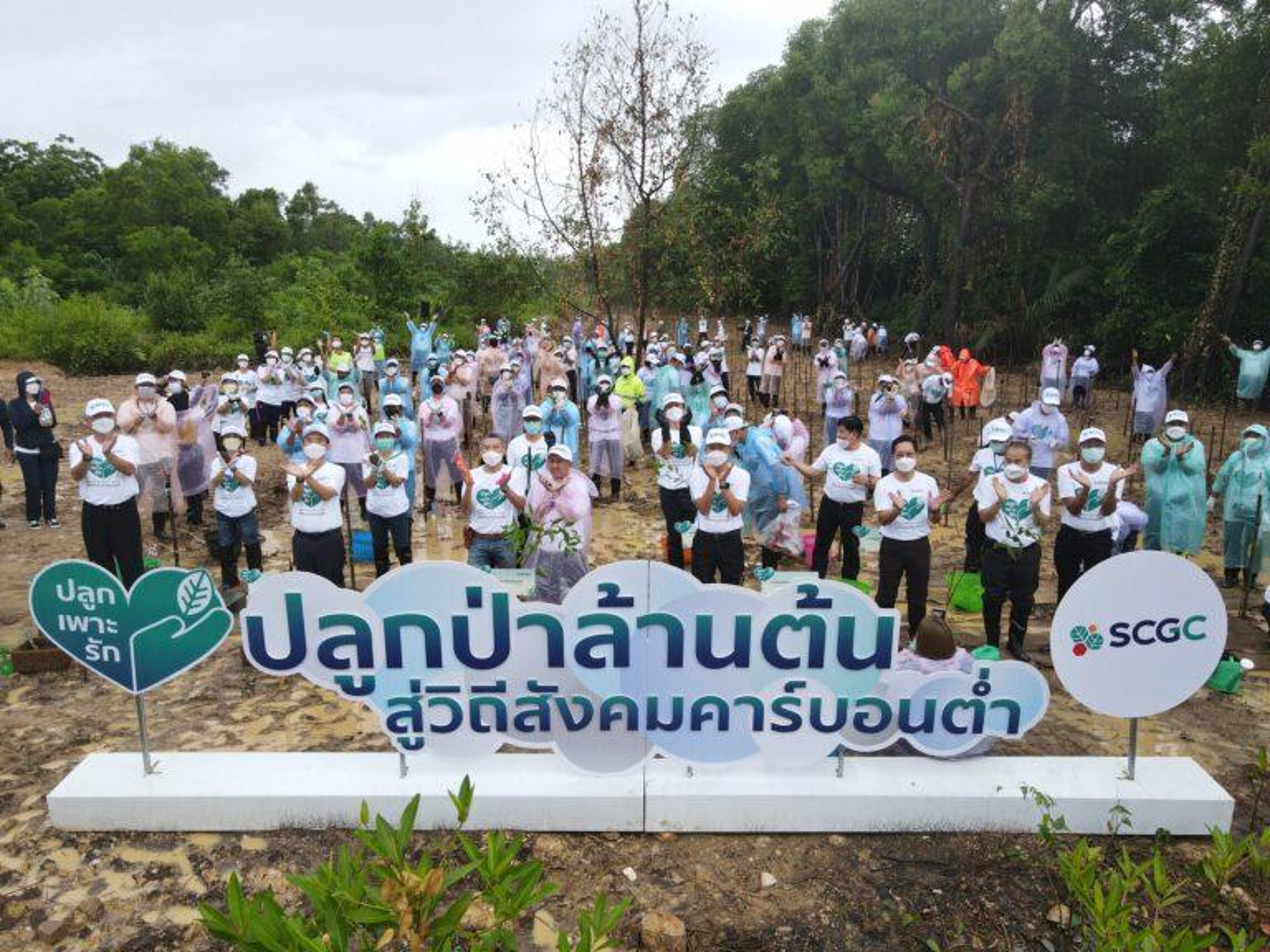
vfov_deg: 56.8
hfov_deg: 71.6
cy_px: 476
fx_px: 881
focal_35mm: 24
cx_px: 635
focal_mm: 4.5
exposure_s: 1/60
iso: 100
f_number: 2.8
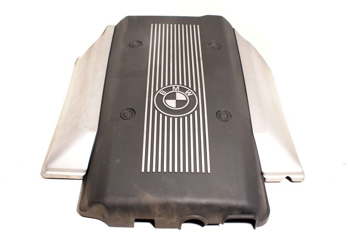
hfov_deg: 49.5
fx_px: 377
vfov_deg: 34.3
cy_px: 116
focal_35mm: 39
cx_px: 174
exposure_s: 1/50
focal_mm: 26
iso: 250
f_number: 4.5
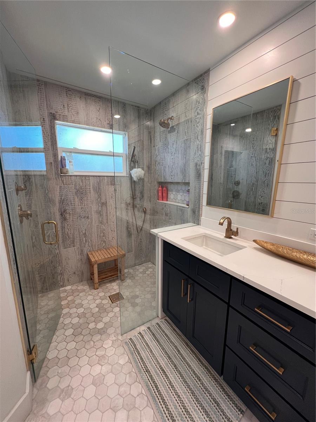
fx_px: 158
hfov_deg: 89.9
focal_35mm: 13
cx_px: 158
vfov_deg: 106.2
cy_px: 211
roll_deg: -0.6
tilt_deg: -9.8
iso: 125
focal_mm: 1.57
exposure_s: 1/60
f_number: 1.8
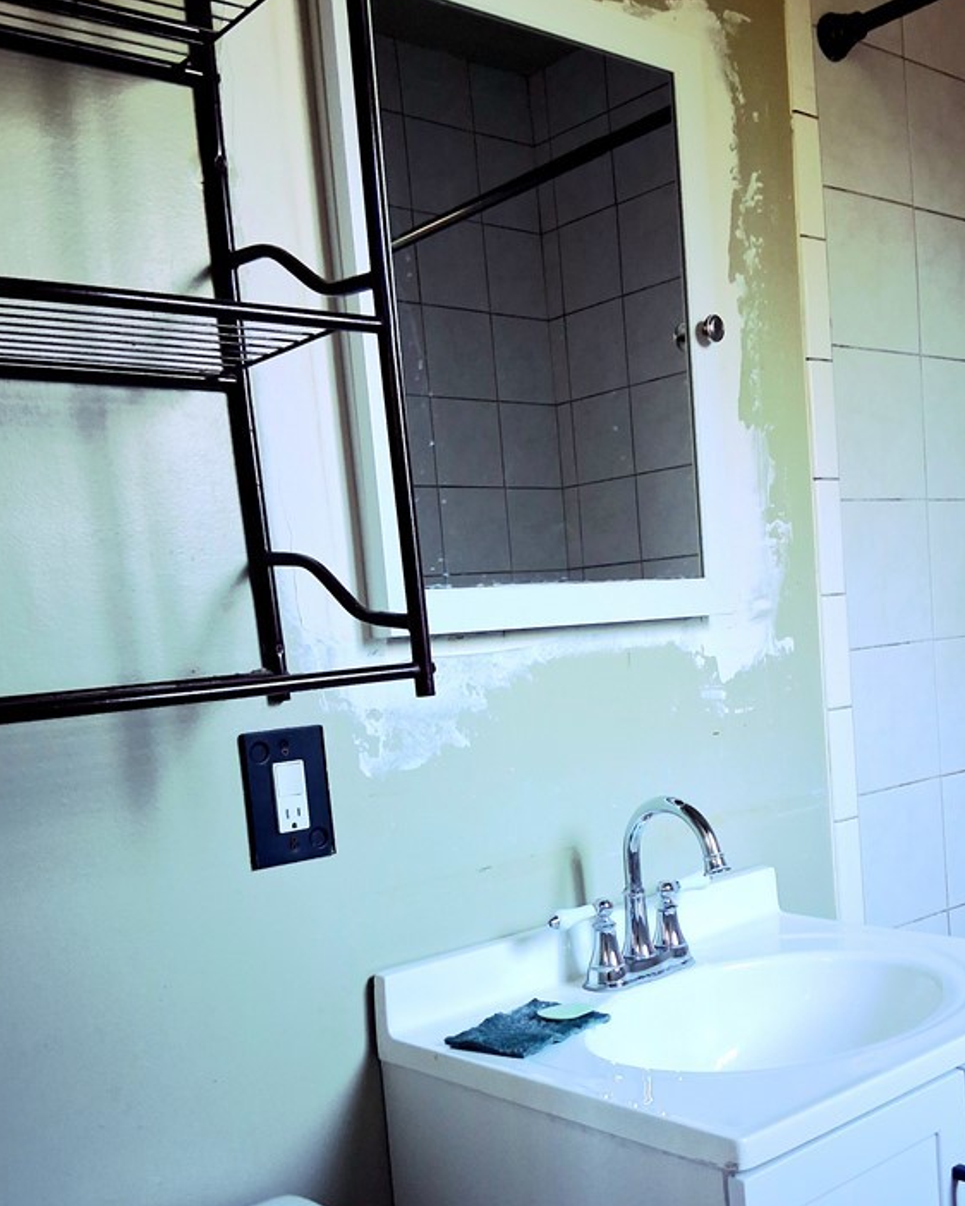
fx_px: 1320
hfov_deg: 40.0
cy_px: 782
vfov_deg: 48.4
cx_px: 558
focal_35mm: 37
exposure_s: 1/50
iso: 500
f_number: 1.8
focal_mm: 3.98
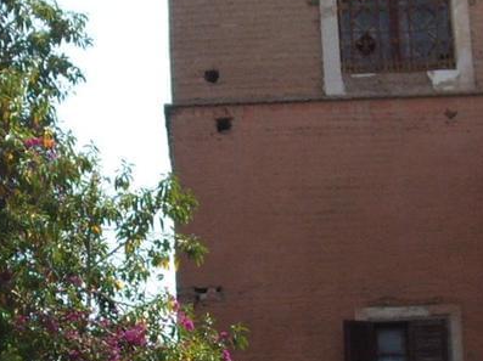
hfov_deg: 10.8
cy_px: 370
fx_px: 2565
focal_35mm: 184
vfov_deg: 8.0
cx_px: 195
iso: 100
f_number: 2.8
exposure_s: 1/1000
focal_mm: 7.9
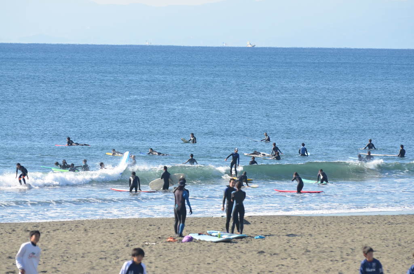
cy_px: 137
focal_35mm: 255
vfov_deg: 5.4
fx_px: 2926
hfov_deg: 8.1
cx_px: 207
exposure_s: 1/1600
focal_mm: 170
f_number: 5.6
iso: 400
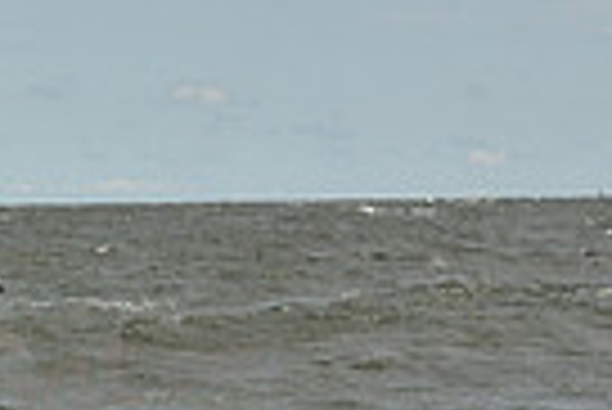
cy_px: 250
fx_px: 5088
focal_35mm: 299
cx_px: -603
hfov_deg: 6.7
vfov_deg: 4.6
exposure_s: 1/800
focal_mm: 70
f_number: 9
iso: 250
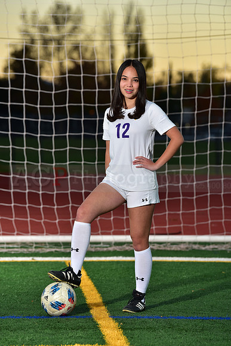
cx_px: 116
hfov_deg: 8.1
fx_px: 1635
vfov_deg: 12.1
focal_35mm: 170
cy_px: 173
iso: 250
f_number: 4.5
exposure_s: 1/200
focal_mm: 170
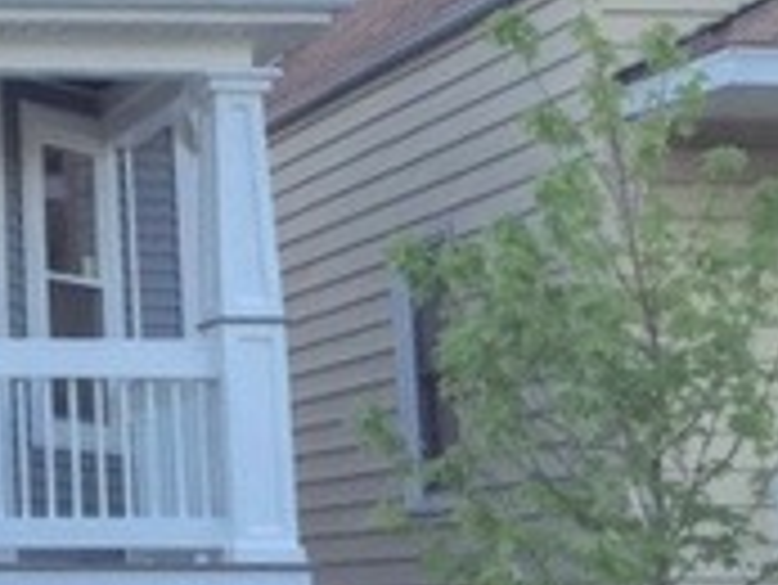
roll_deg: -0.7
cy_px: 194
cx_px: -436
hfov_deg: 16.5
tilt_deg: +11.1
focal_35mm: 107
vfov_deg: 13.8
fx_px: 2407
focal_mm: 4.15
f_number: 2.2
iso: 32
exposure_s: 1/824
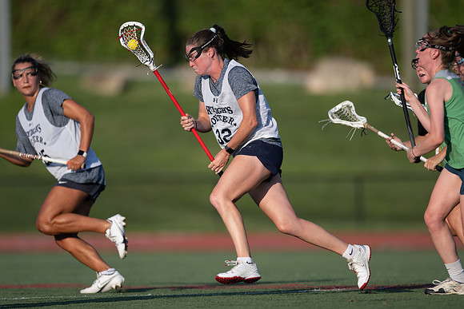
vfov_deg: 2.6
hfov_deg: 3.9
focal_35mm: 532
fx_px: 6859
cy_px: 166
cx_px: 220
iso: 125
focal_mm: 400
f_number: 2.8
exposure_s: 1/2000
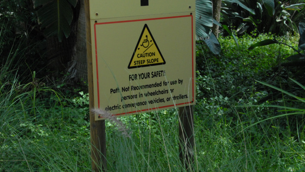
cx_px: 152
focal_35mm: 64
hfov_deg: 32.8
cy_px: 69
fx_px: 518
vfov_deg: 18.8
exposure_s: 1/125
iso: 1100
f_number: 20
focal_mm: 40
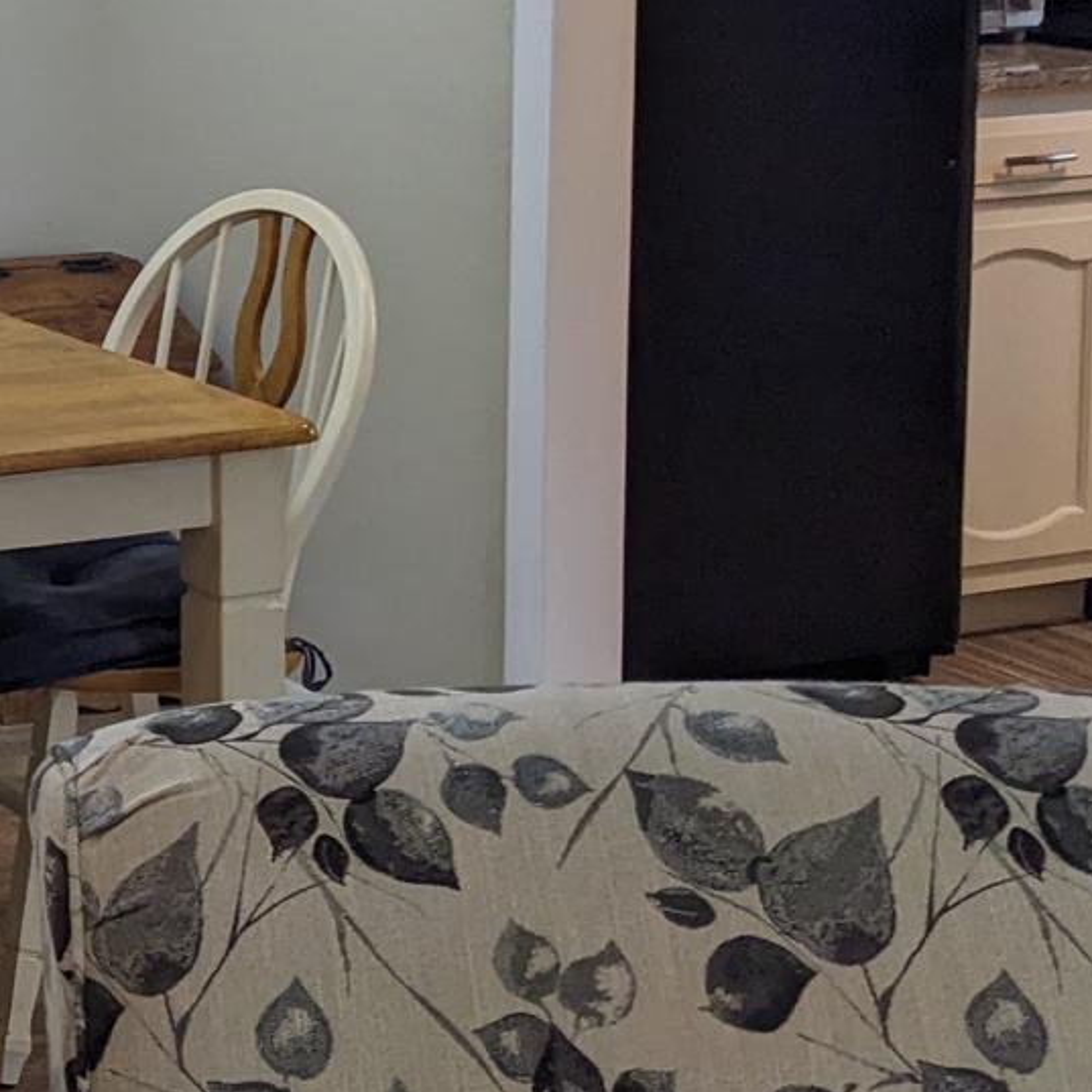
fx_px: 3248
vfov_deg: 18.6
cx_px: -620
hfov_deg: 17.0
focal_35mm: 91
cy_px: 26
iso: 48
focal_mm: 4.38
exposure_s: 1/112
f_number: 1.73
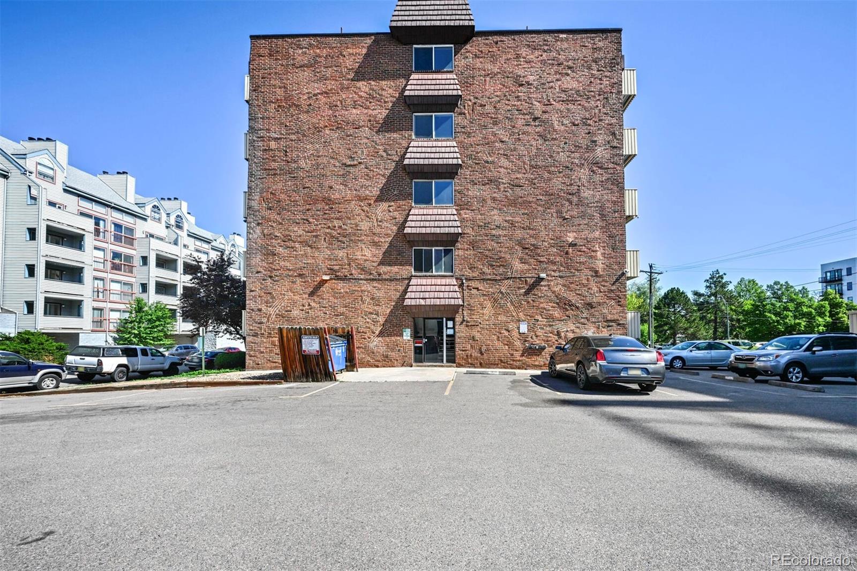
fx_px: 333
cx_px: 428
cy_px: 286
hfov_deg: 104.3
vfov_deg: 81.2
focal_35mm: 14
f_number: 11
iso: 400
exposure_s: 1/500
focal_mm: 14
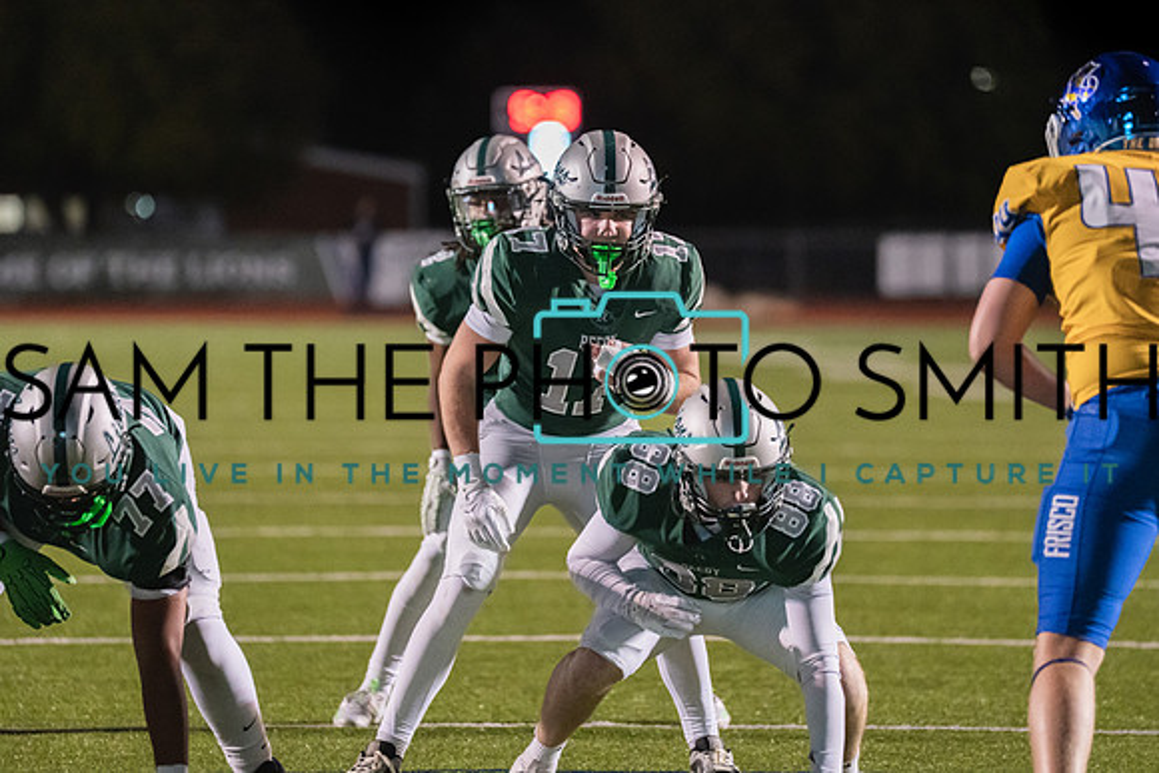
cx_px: 562
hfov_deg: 7.9
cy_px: 277
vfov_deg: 5.3
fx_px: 8428
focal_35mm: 262
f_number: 2.8
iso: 4000
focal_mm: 200
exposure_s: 1/1000
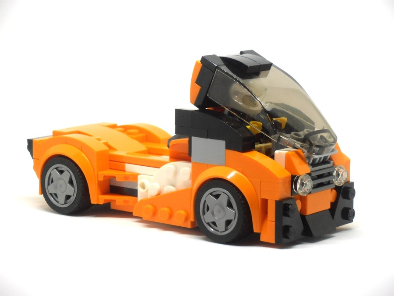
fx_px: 1571
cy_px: 148
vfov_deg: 10.7
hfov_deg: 14.3
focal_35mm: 138
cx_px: 197
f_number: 5.8
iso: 125
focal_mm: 24.39
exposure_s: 1/25
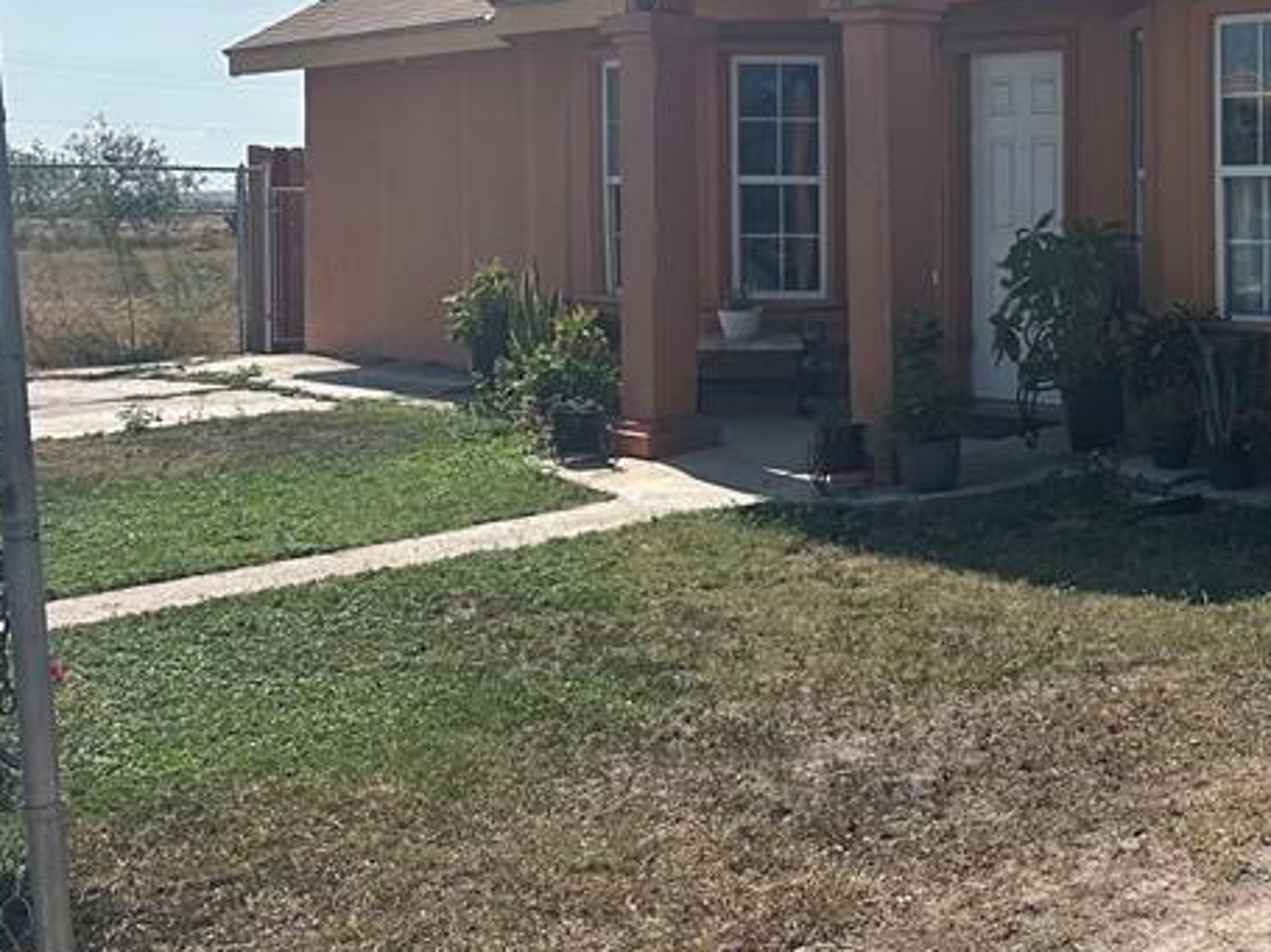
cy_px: 232
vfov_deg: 26.7
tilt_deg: -0.1
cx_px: 1411
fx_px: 1982
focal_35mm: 54
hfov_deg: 31.4
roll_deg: +0.3
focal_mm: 6.86
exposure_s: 1/7576
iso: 80
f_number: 1.78
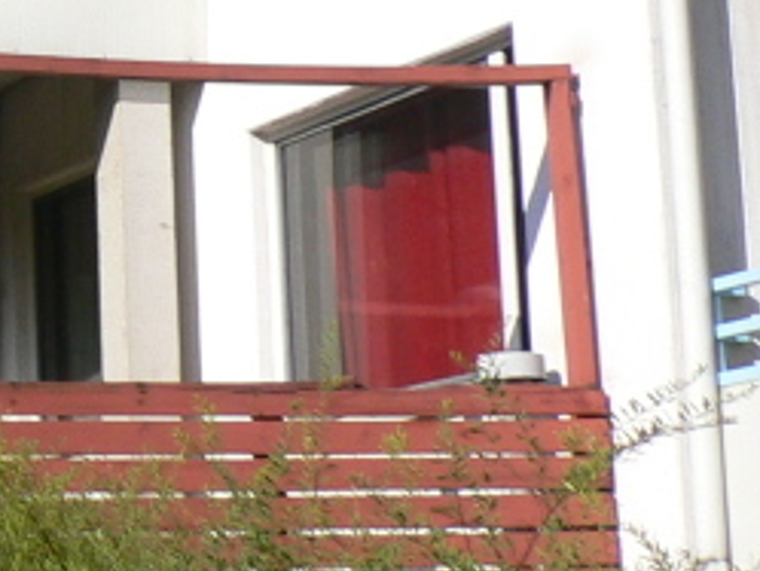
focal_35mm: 144
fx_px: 3163
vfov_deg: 10.1
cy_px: -144
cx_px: -726
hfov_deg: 12.2
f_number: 5.6
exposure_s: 1/320
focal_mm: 5.8
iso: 80
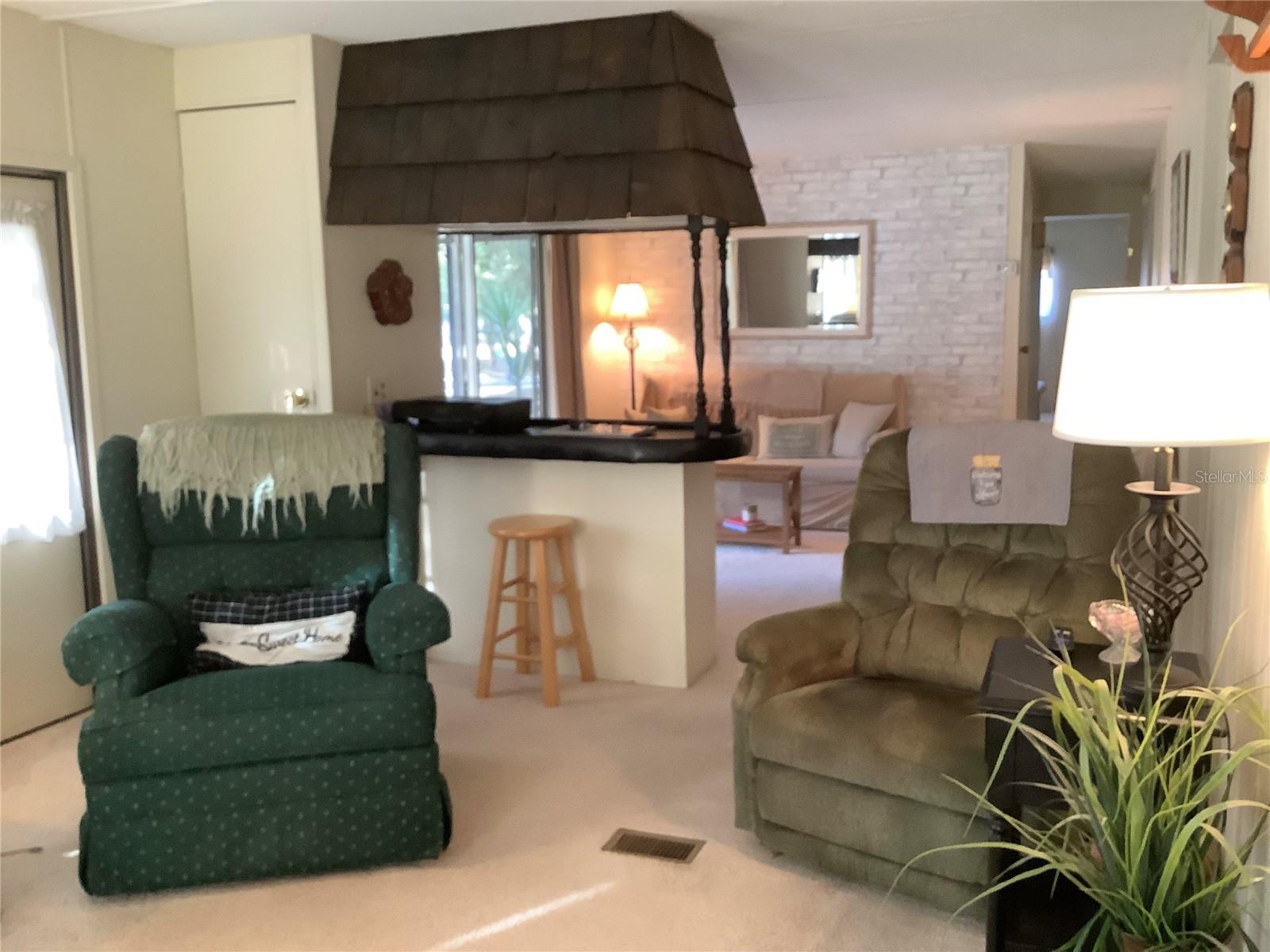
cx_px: 635
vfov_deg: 45.4
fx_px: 1137
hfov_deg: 58.4
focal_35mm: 31
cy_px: 476
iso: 250
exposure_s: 1/40
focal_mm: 3.3
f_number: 2.4
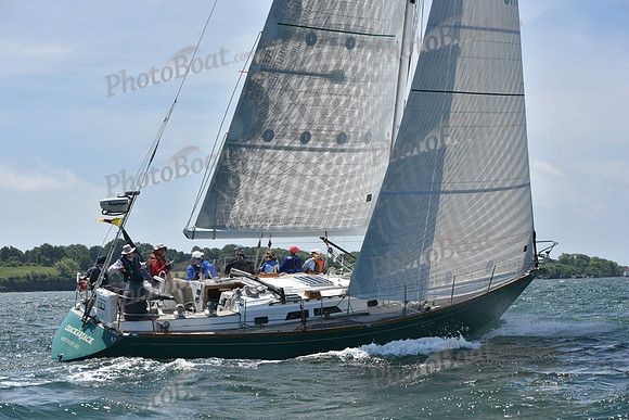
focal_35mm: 70
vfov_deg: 19.5
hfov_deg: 28.8
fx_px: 1223
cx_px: 314
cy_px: 210
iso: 250
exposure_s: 1/1250
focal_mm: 70
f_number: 7.1
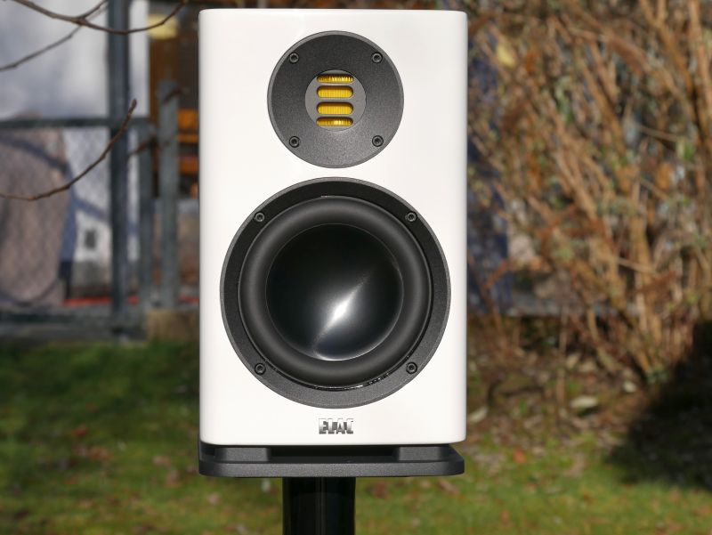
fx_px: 2511
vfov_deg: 12.2
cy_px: 268
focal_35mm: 122
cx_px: 356
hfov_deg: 16.1
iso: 200
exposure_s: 1/640
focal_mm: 61
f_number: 9
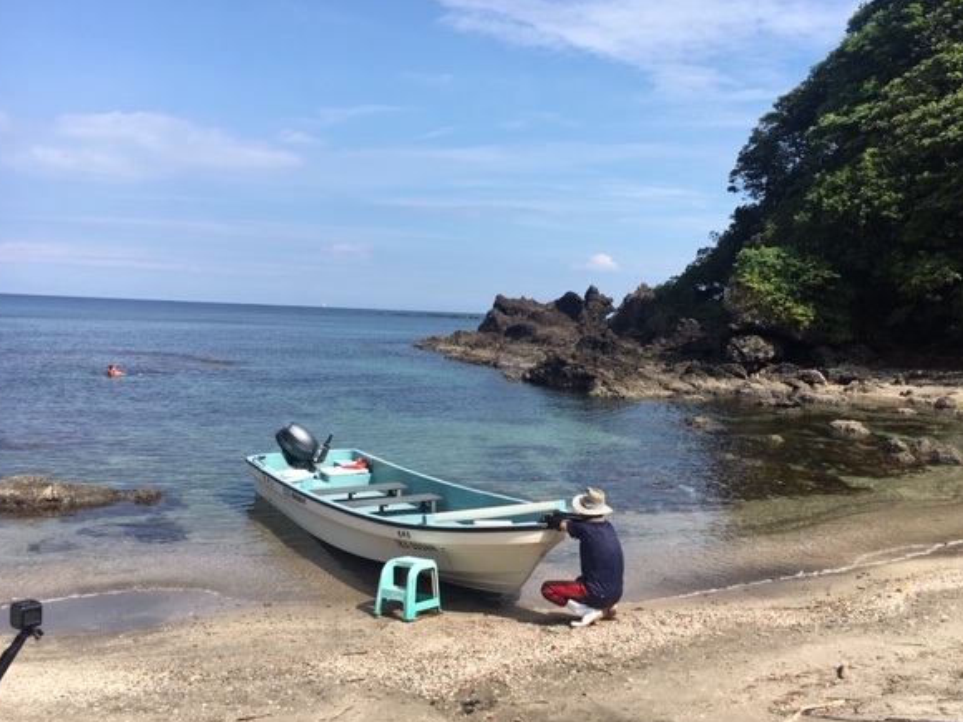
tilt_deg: -3.2
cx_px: 506
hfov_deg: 56.8
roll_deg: -2.7
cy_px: 370
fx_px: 890
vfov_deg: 44.2
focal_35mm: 32
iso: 25
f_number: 2.2
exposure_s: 1/1538
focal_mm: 4.15
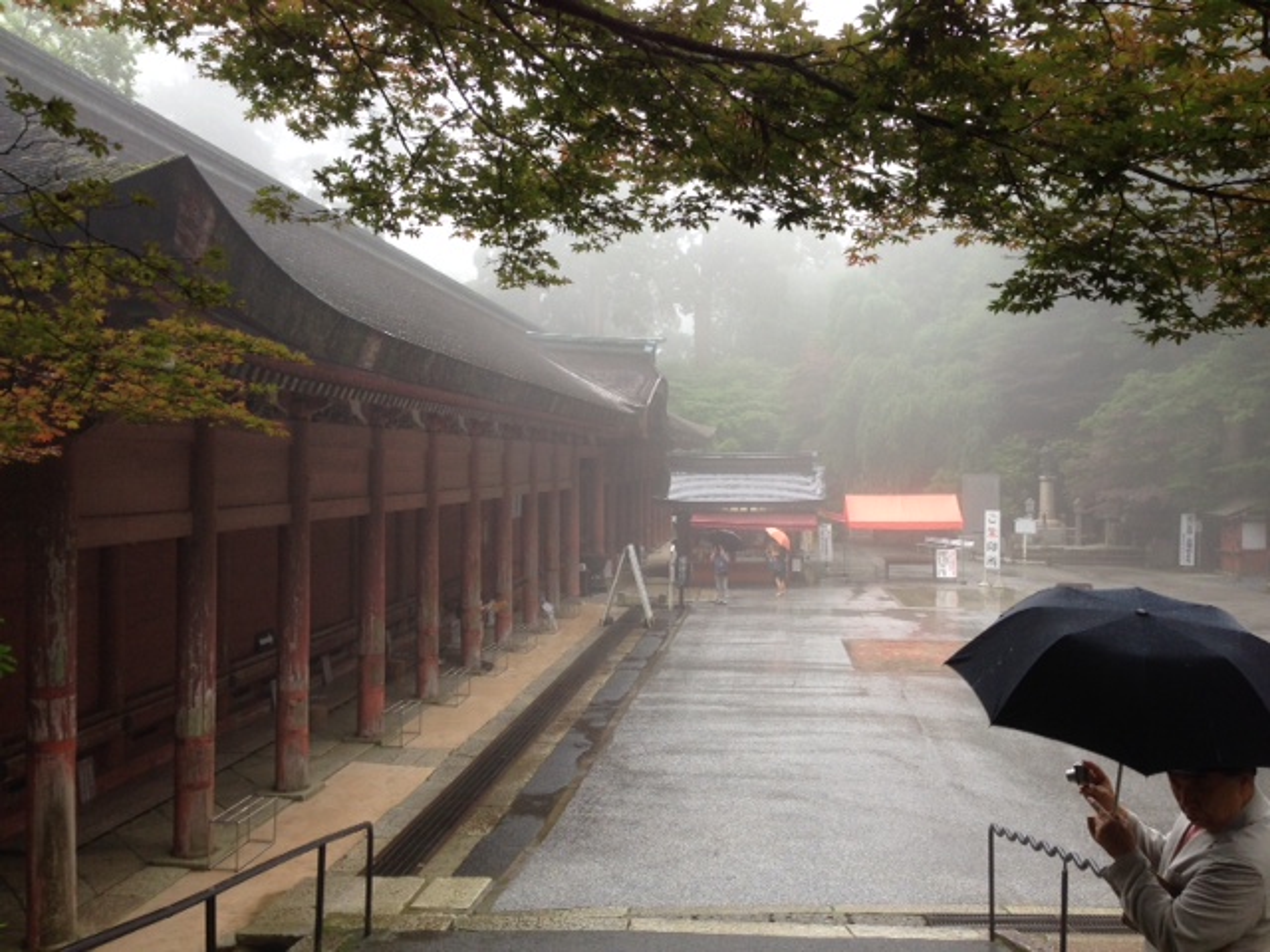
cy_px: 476
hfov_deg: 55.4
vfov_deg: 42.9
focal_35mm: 33
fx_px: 1211
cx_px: 635
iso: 64
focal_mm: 4.12
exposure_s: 1/120
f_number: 2.4
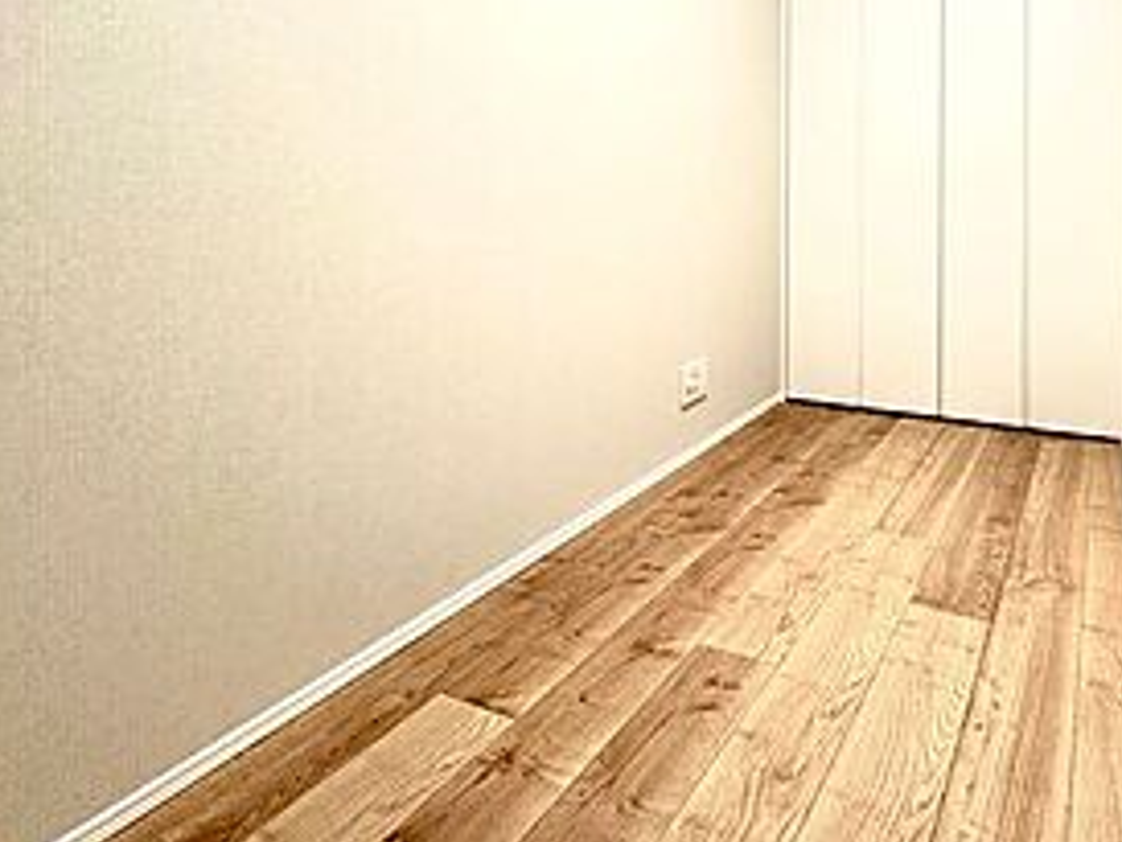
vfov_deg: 55.4
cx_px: 810
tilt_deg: +0.4
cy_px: 189
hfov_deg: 70.1
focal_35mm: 23
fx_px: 746
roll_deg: +0.5
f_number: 2.2
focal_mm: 2.22
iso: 125
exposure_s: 1/50
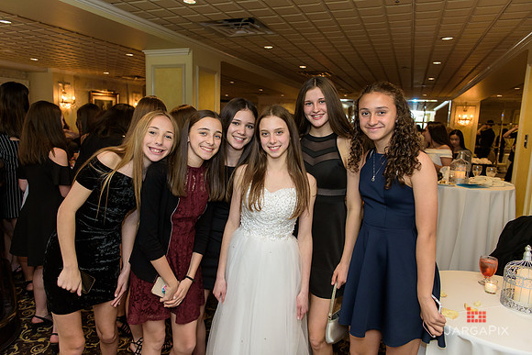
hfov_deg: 73.7
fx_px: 355
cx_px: 266
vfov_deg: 53.2
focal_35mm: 24
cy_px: 178
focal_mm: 24
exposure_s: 1/125
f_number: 3.2
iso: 1600
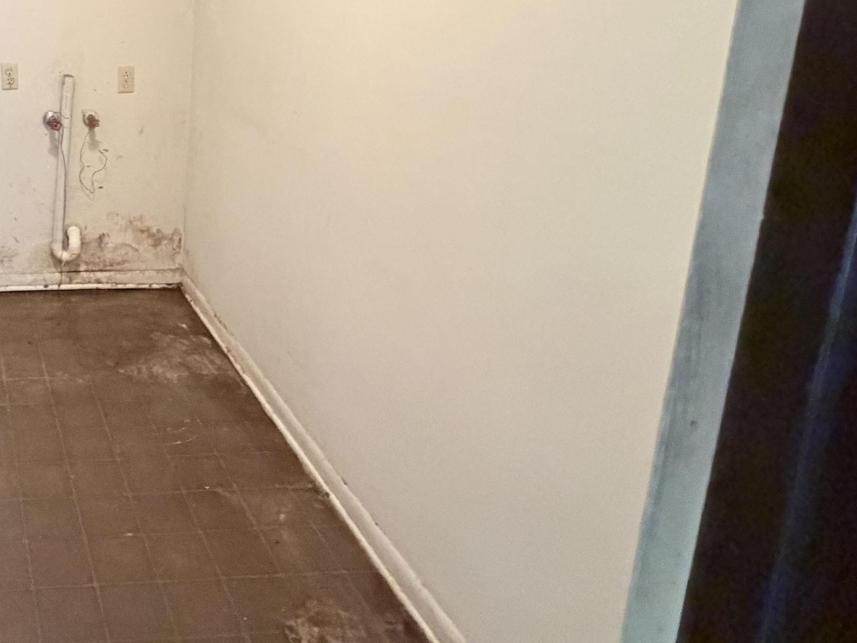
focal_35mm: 31
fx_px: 768
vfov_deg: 42.9
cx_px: -1
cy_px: 110
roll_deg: +1.1
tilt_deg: -10.4
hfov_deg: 48.1
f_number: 2.2
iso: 800
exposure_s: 1/60
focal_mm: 2.22
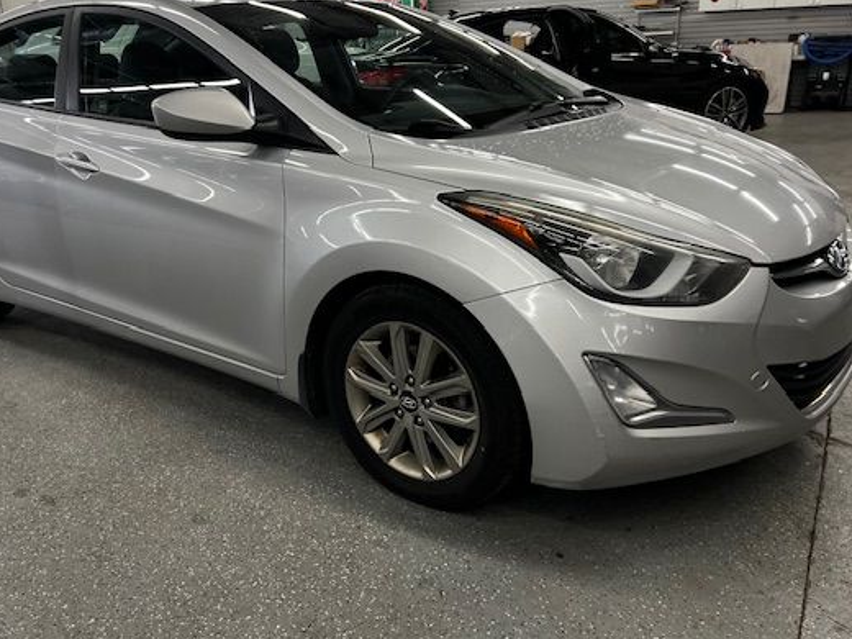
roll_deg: +3.2
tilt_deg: -21.3
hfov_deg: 56.7
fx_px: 788
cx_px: 382
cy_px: 328
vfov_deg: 44.2
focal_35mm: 32
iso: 125
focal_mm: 5.7
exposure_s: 1/120
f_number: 1.5
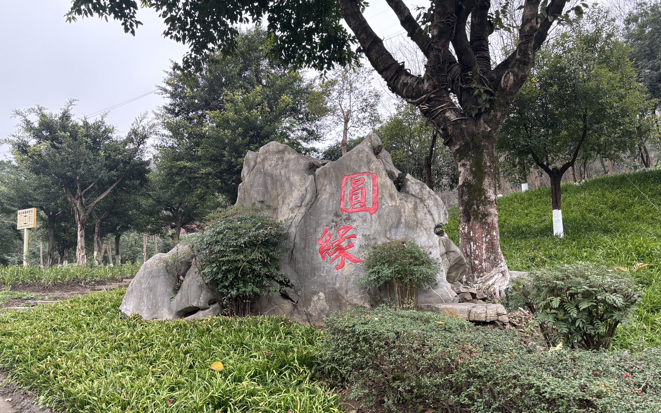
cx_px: 329
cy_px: 233
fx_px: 504
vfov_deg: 44.4
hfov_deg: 66.5
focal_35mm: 28
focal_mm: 5.96
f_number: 1.6
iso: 125
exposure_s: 1/121
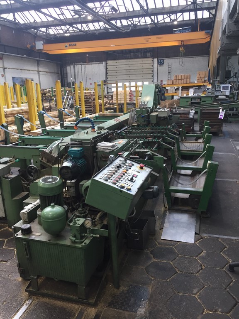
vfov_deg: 61.7
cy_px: 160
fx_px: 267
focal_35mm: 29
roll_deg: +2.4
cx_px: 120
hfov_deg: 48.2
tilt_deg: -13.1
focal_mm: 4.15
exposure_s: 1/33
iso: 50
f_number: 2.2
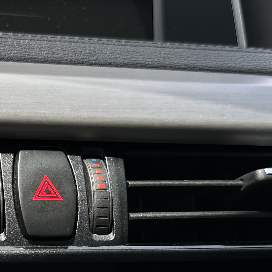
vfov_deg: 20.8
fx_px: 711
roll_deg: -6.2
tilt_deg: -16.0
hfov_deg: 21.1
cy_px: 285
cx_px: 18
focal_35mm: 80
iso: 80
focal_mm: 6.86
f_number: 1.78
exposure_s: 1/240
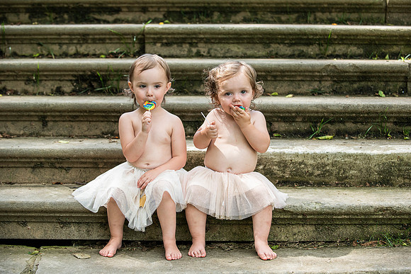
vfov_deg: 16.8
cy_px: 137
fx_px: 930
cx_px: 211
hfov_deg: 24.9
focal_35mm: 81
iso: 640
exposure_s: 1/1000
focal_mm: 78
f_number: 3.5
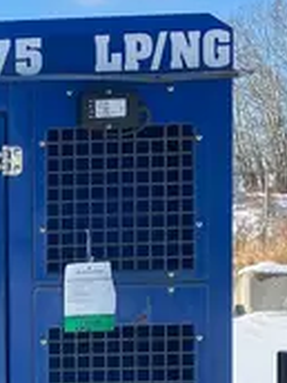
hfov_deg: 11.2
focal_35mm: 119
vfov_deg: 16.3
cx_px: -291
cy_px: 364
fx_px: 1315
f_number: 1.8
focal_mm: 3.99
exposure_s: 1/1517
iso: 32
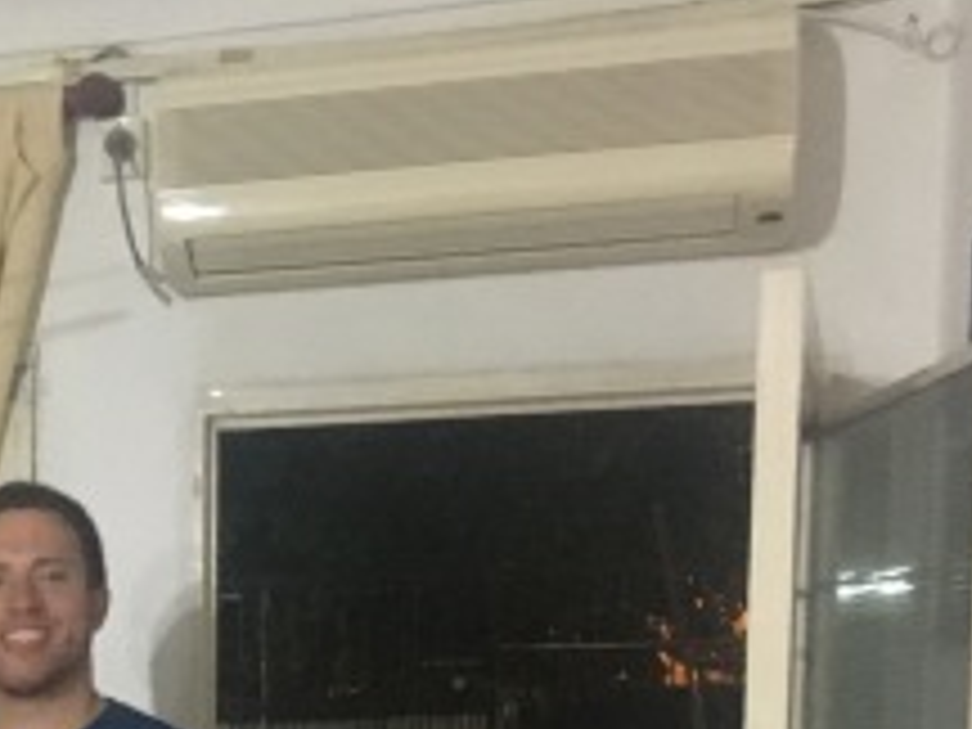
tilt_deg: -5.1
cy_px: 1058
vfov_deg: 15.9
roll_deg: +0.8
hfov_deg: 21.5
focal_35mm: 86
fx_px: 2415
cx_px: -117
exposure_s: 1/17
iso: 640
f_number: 2.2
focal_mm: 4.15
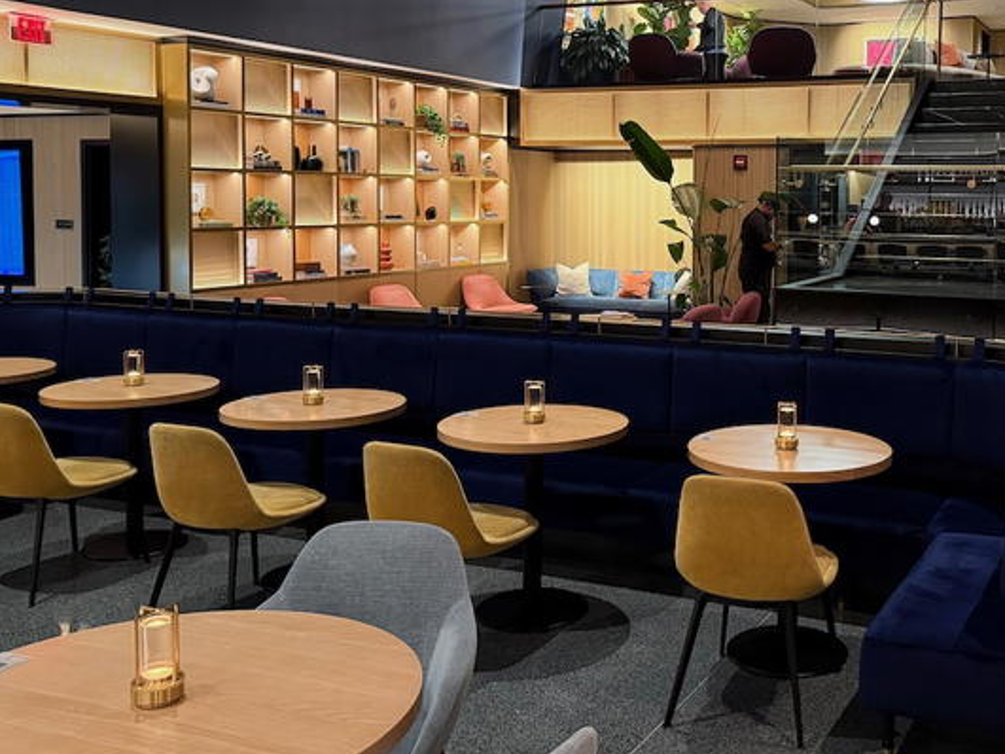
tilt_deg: -2.5
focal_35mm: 38
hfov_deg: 47.5
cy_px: 244
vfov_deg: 37.3
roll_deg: -0.3
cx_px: 732
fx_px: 1103
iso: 500
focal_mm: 6.76
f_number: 1.78
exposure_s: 1/58
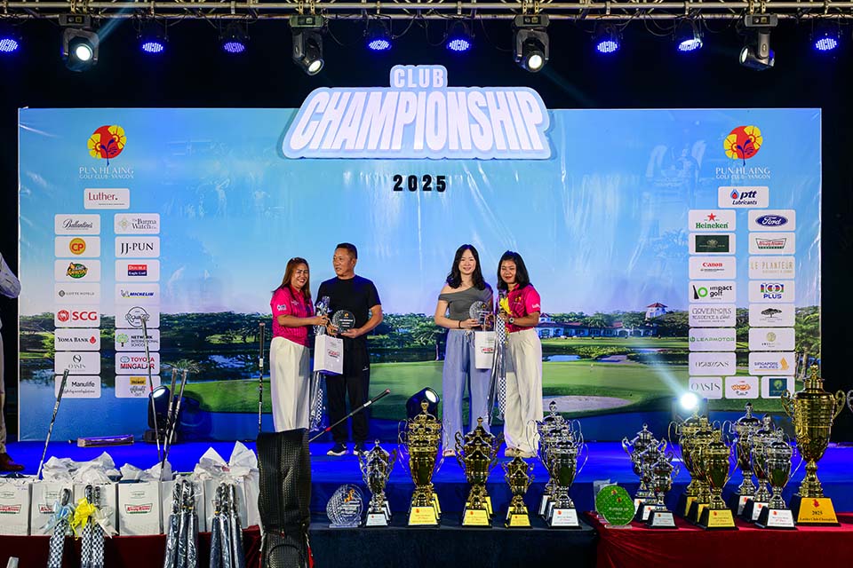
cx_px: 426
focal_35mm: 41
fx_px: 971
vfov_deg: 32.6
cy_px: 284
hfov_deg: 47.4
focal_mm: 41
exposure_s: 1/250
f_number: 5.6
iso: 1400
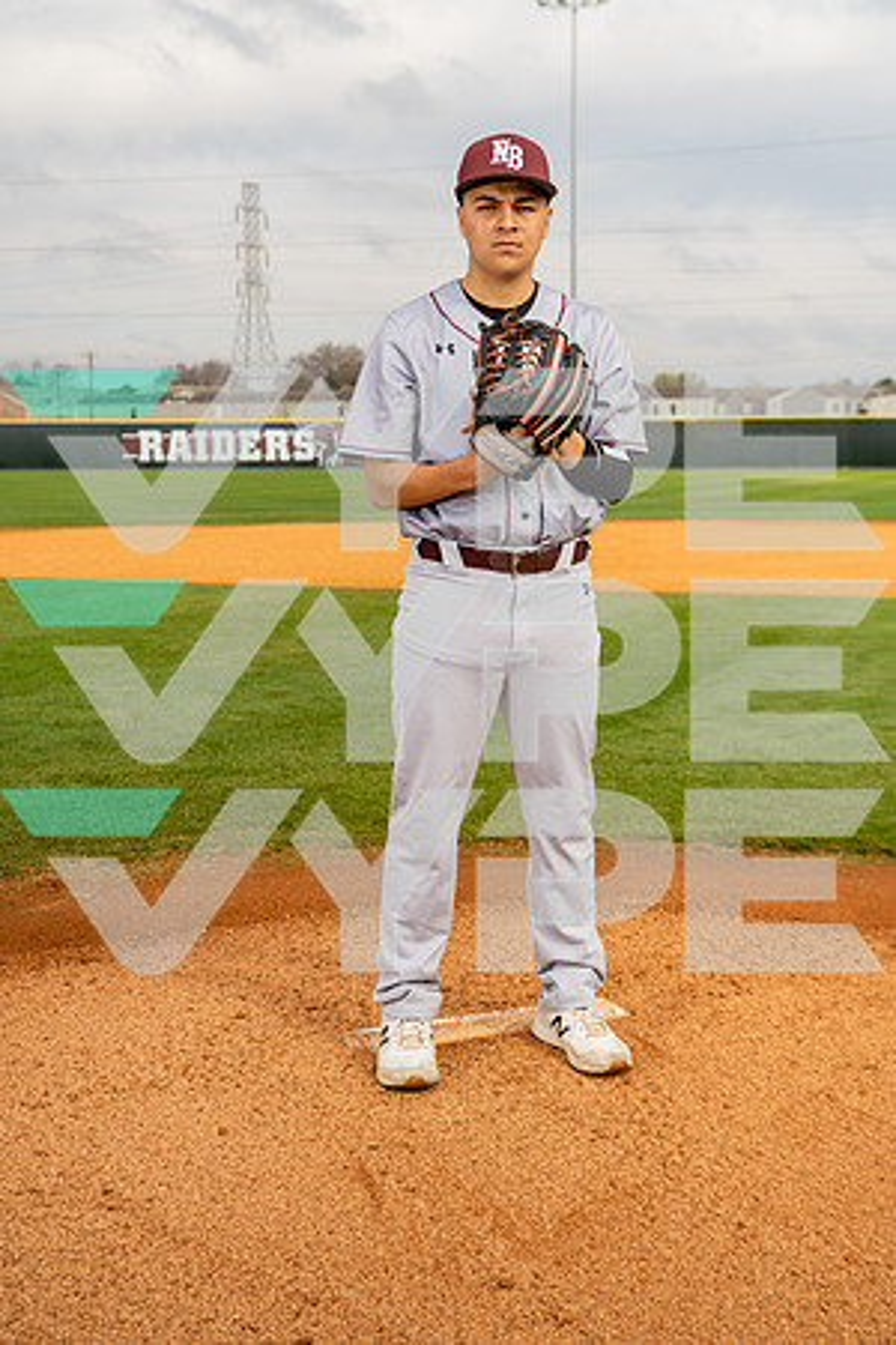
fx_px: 1829
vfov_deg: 40.3
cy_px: 672
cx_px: 448
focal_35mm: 49
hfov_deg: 27.5
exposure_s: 1/250
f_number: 4.5
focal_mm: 49
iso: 100
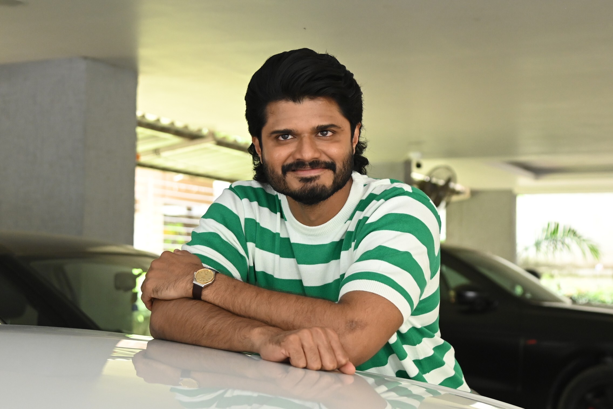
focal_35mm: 69
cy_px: 204
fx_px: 1175
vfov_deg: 19.7
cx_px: 306
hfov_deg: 29.2
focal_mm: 46
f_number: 4
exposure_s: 1/200
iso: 2500
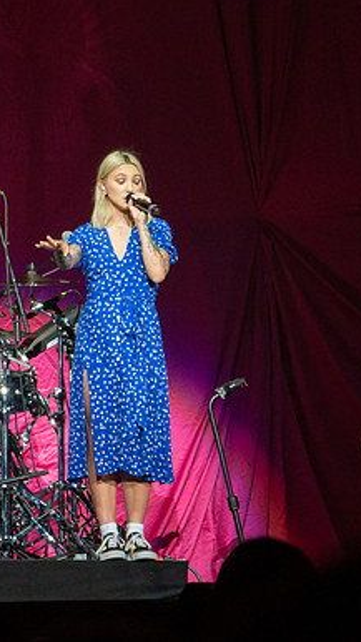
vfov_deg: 3.6
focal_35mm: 595
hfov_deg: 2.0
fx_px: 10130
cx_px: 91
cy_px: 288
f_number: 5.6
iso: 800
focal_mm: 110
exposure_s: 1/125
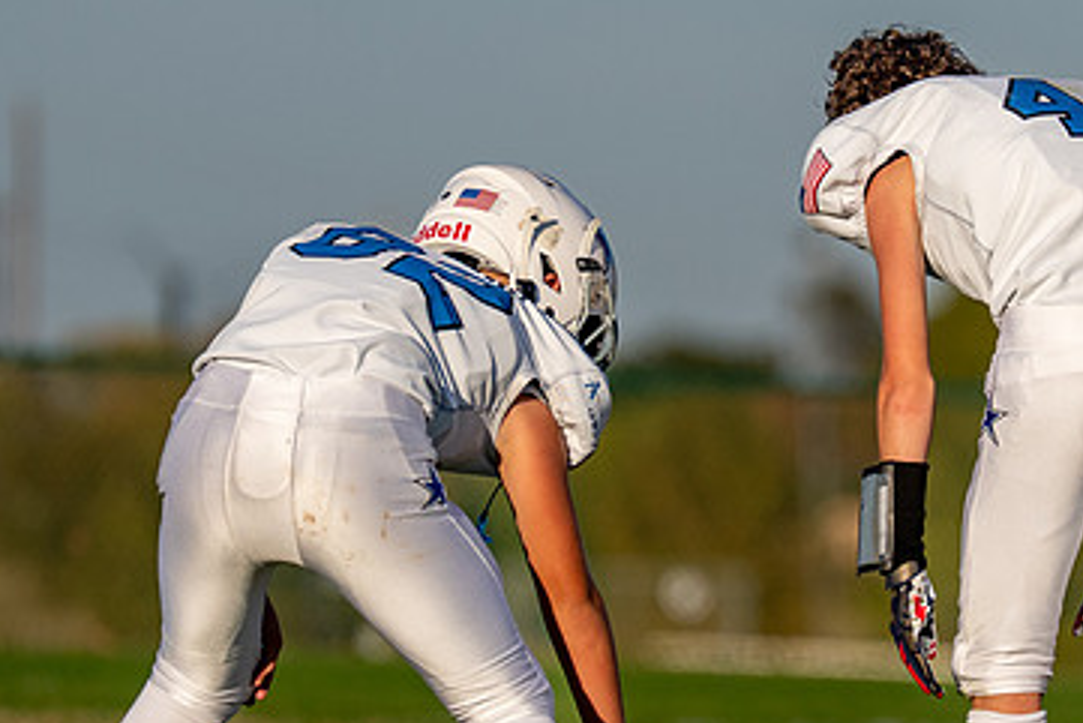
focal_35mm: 620
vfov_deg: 2.2
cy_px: 250
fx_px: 18658
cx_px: 848
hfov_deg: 3.3
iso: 200
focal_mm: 200
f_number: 2.8
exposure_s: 1/5000
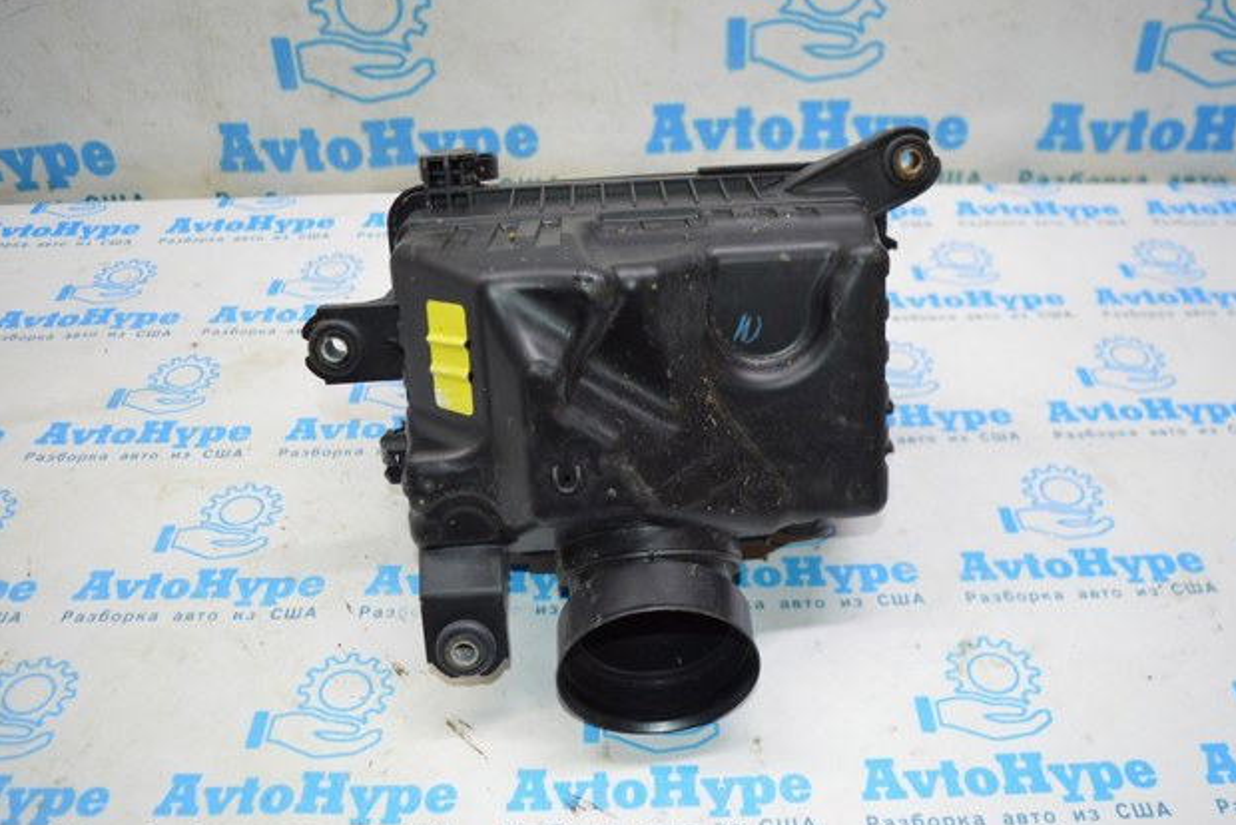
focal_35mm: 34
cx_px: 636
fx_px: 1168
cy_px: 413
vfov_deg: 38.9
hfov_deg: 55.8
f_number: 4
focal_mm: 22
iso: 400
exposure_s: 1/60
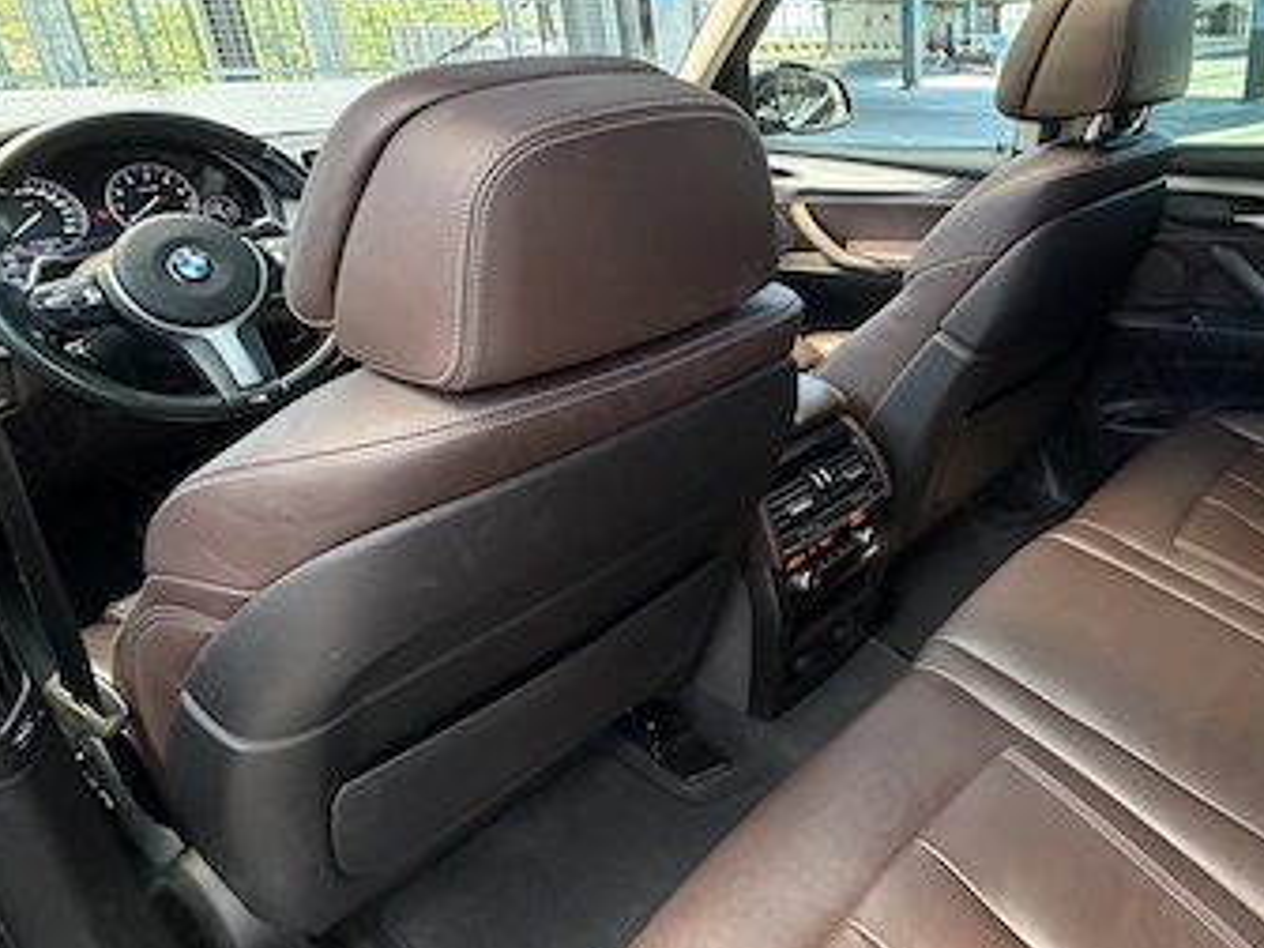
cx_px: 933
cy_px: 410
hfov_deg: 65.6
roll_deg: +0.9
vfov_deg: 54.7
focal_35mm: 25
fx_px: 913
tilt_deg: -22.0
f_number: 2.2
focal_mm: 2.22
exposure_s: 1/121
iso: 250
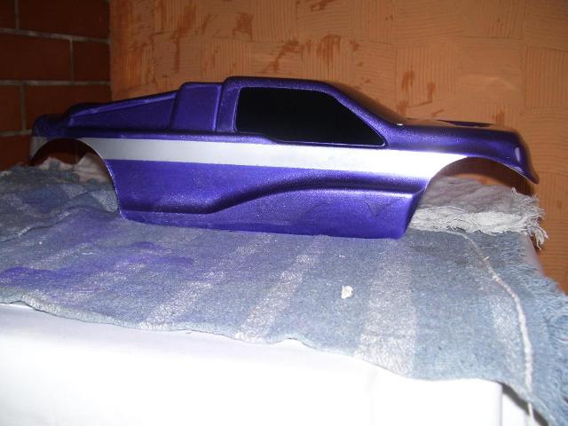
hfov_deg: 50.1
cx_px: 284
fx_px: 607
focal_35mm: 37
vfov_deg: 38.7
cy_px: 213
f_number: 2.7
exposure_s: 1/60
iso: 80
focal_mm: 6
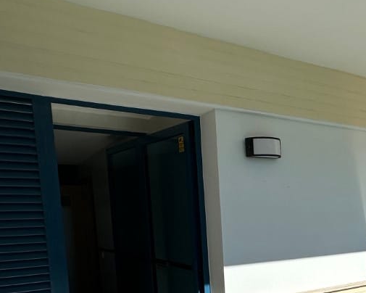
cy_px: 255
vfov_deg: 36.2
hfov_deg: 42.5
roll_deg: +1.5
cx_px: 336
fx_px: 422
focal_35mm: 39
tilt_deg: -4.1
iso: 50
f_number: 2.2
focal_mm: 2.22
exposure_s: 1/4292
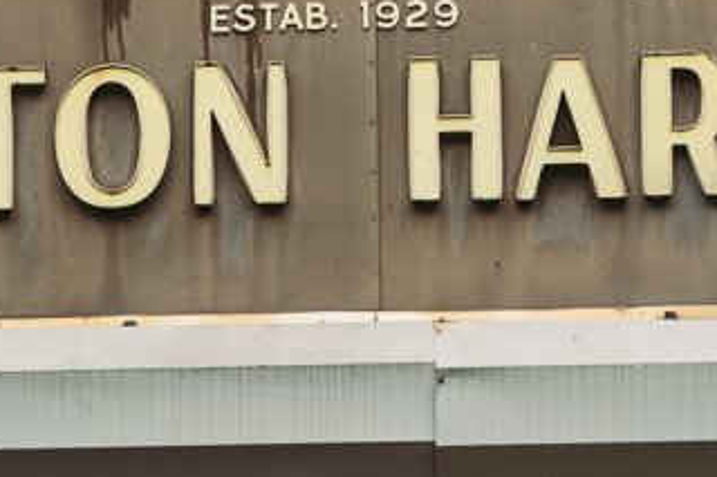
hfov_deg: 12.5
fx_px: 3265
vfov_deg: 8.0
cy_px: 911
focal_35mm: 164
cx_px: 267
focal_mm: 23
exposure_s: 1/50
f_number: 3.2
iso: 125
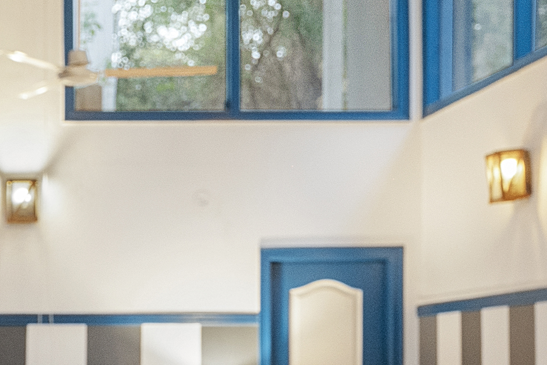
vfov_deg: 13.4
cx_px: -71
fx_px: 1520
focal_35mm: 100
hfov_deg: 19.5
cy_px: 392
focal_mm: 20
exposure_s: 1/25
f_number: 4.5
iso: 1250
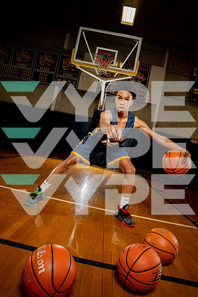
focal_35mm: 24
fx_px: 198
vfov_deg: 73.7
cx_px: 99
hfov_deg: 53.1
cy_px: 148
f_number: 6.3
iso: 400
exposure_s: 1/250
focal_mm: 24
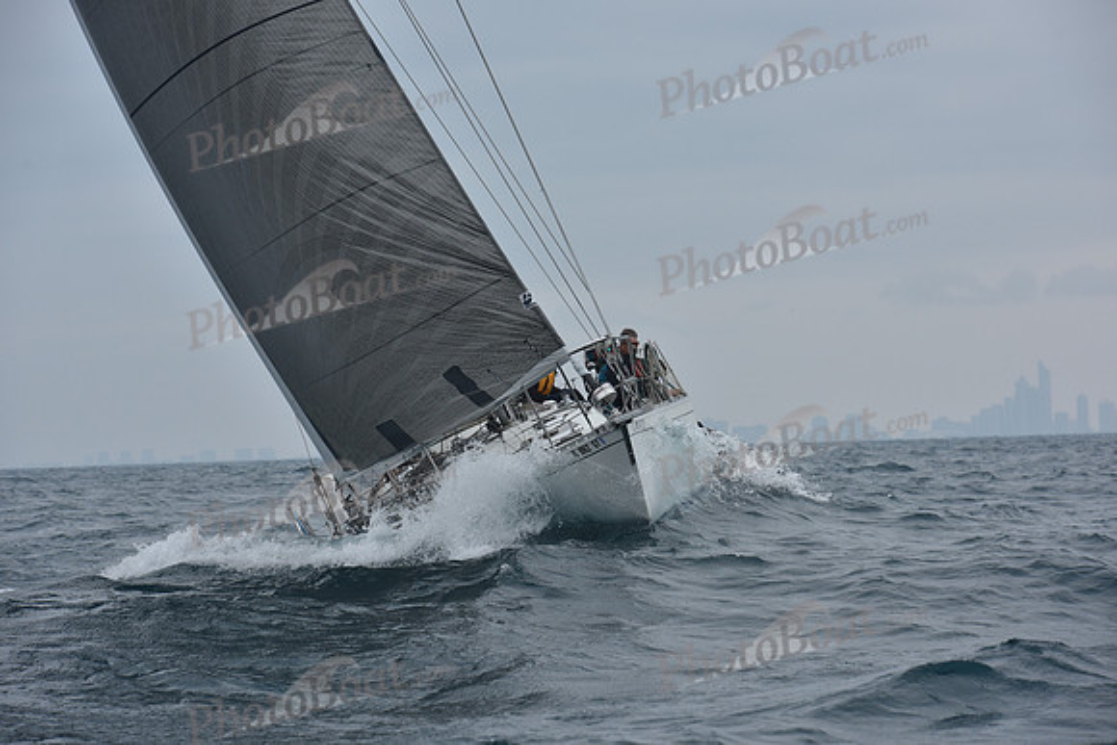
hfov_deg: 13.7
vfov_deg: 9.2
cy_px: 372
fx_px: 4655
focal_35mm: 150
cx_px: 558
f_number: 7.1
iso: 250
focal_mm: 150
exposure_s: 1/800
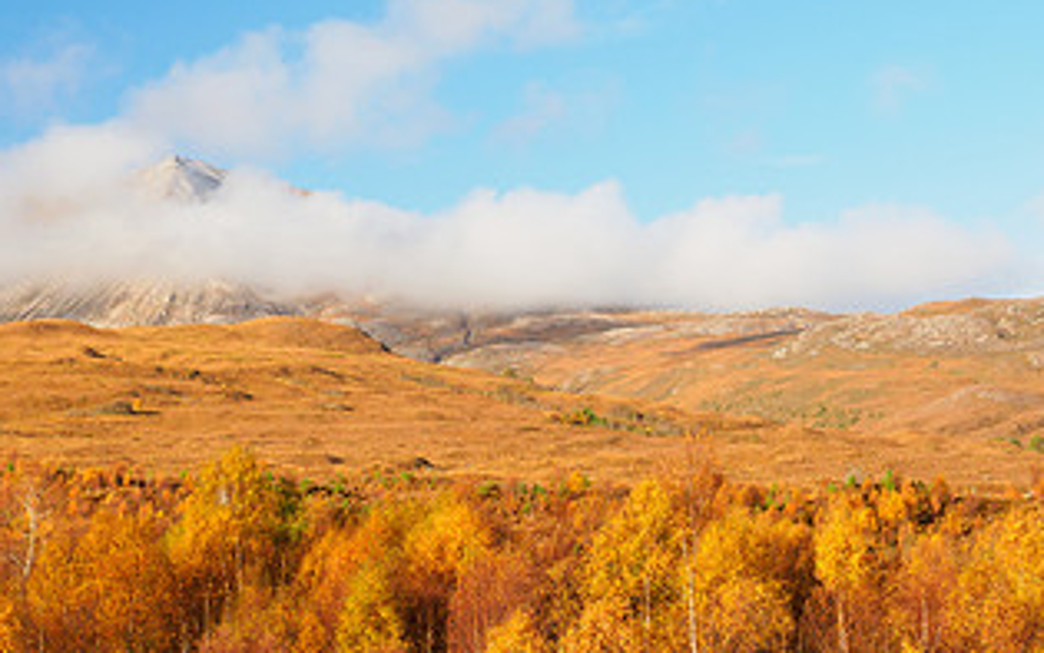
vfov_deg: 16.7
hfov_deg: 25.7
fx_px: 2220
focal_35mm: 78
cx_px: 129
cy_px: 357
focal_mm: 20
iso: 200
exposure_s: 1/80
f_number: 7.1
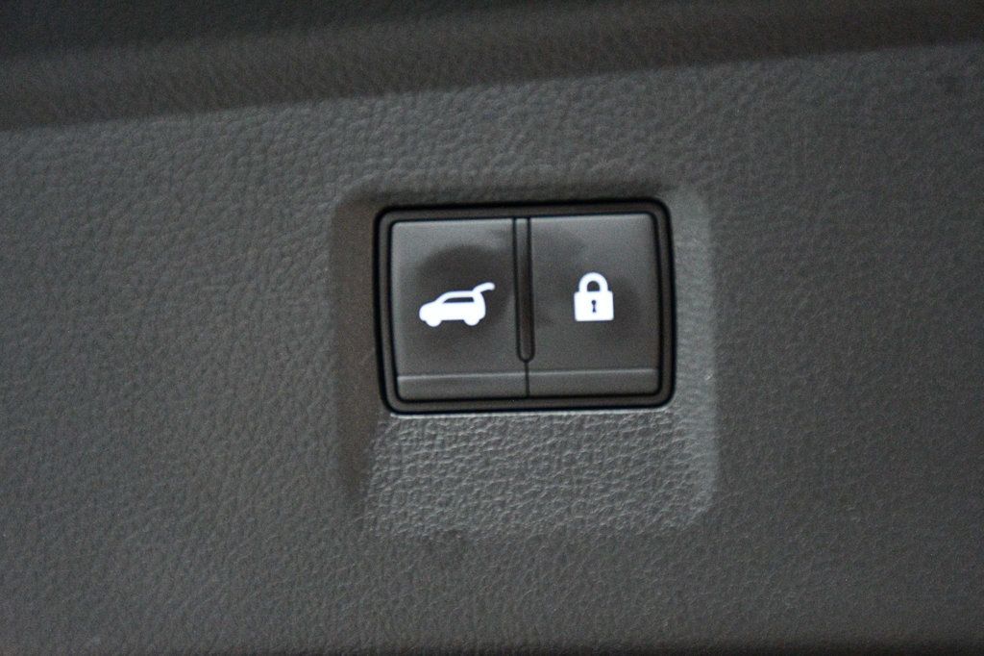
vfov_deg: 15.2
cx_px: 492
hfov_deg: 22.6
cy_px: 328
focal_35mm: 90
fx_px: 2459
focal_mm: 60
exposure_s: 1/60
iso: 9000
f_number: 5
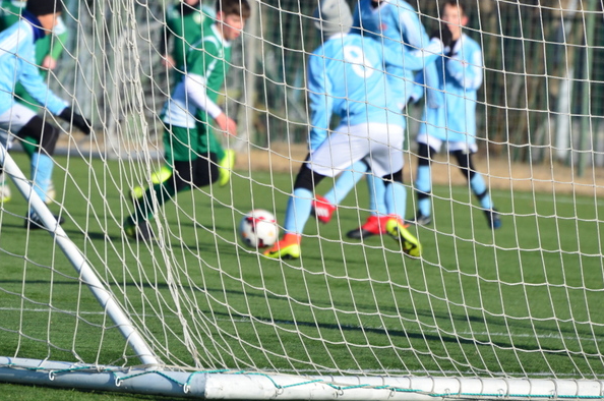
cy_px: 138
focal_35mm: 545
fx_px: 9129
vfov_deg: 2.5
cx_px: 275
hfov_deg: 3.8
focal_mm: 270
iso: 500
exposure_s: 1/2000
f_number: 5.6
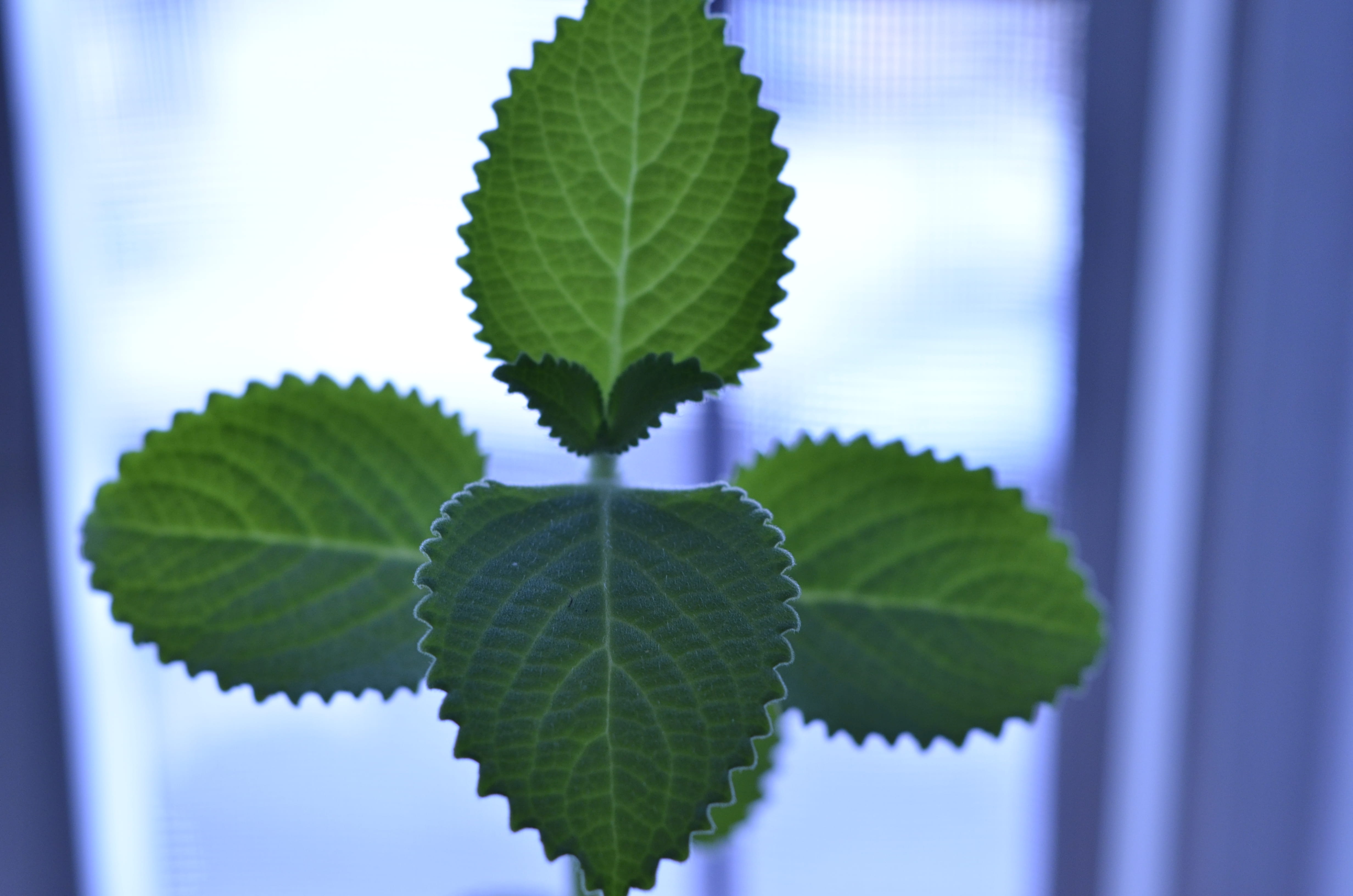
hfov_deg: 27.0
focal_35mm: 75
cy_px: 448
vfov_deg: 18.1
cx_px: 676
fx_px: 2813
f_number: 4
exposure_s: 1/60
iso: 640
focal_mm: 50
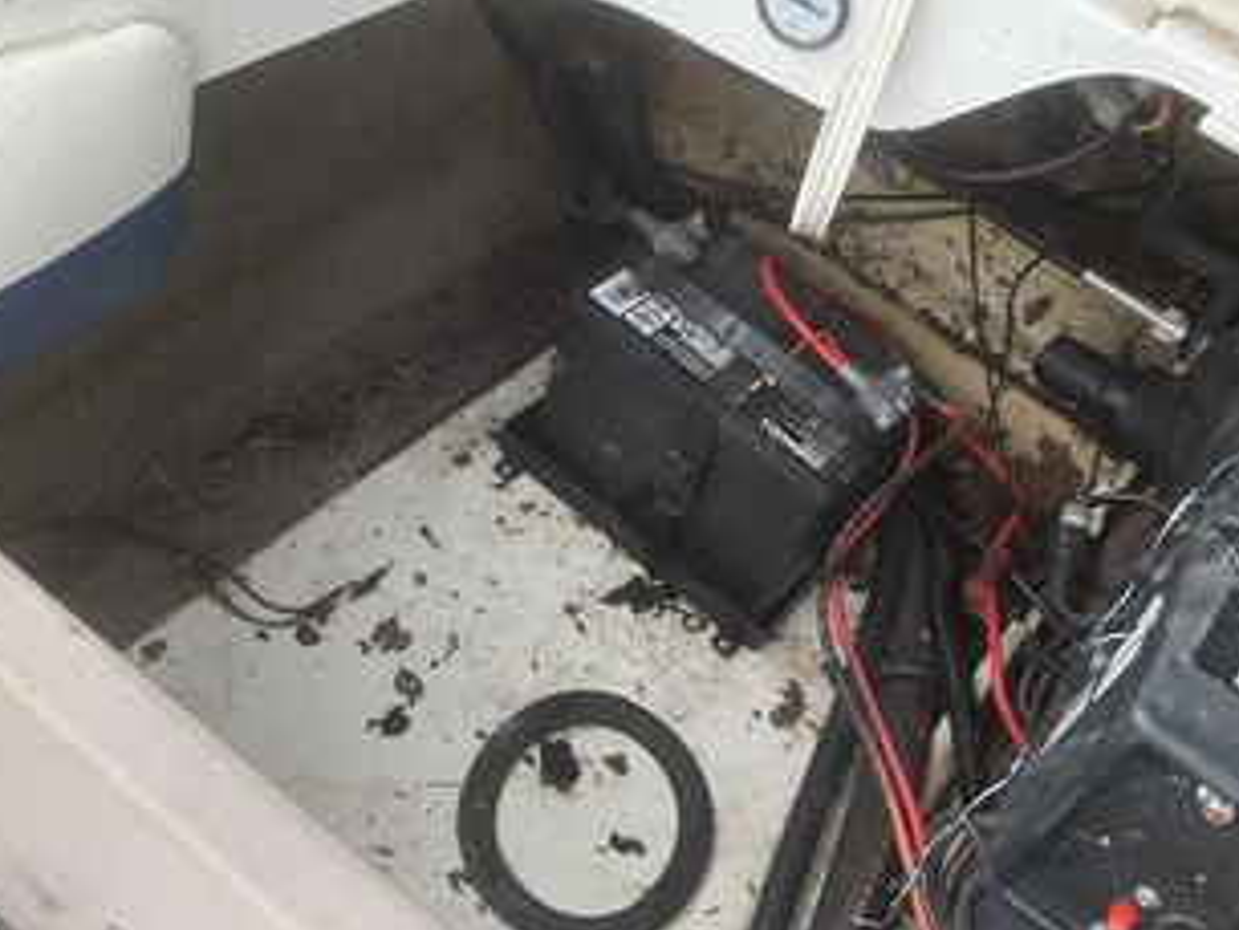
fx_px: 1361
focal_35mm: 38
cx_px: 719
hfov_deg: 48.8
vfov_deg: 37.6
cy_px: 378
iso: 25
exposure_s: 1/269
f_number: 1.8
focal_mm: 3
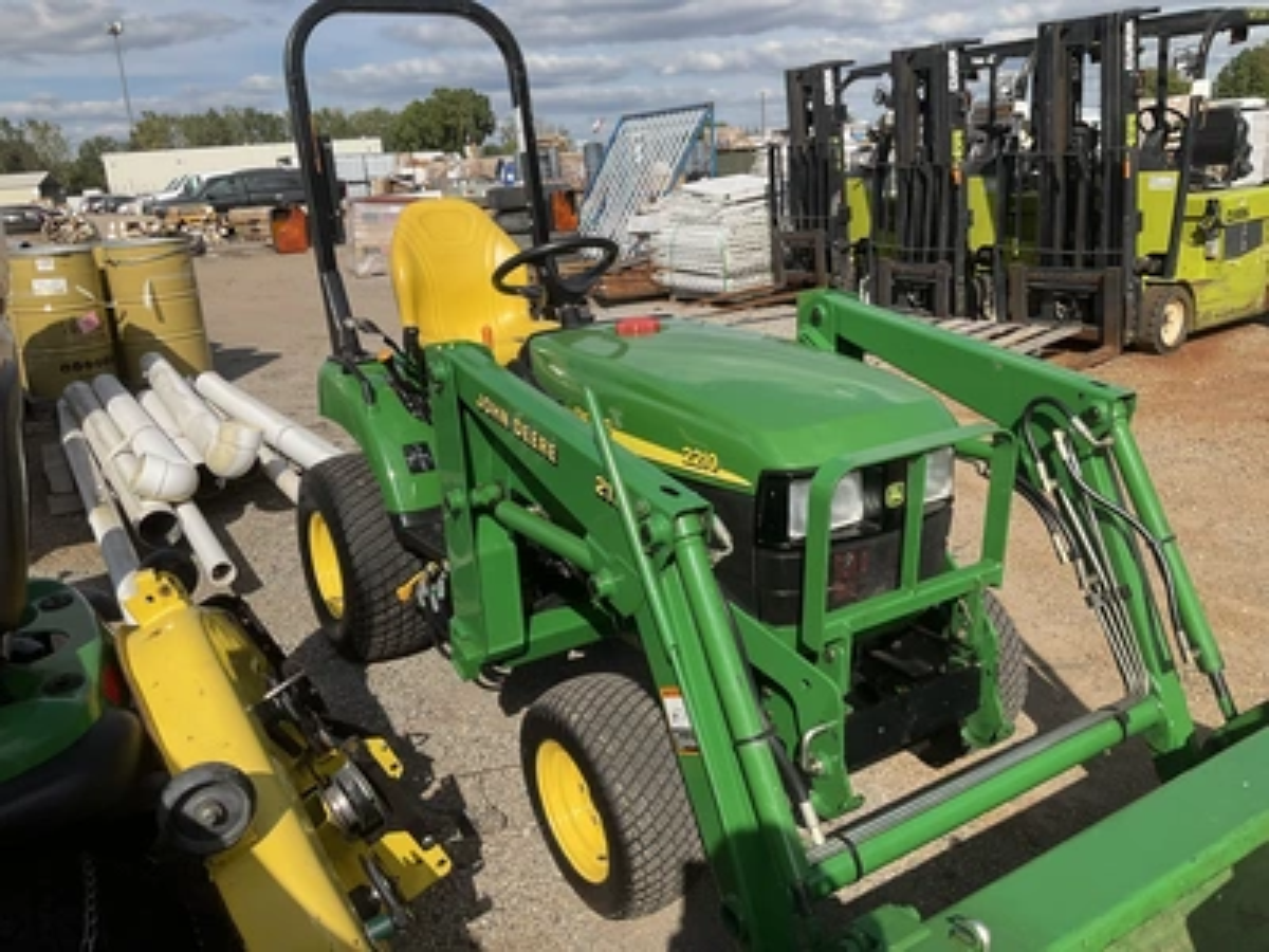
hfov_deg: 61.7
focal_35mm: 29
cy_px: 476
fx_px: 1063
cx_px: 634
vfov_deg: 48.2
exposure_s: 1/2320
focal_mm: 3
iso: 25
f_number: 1.8
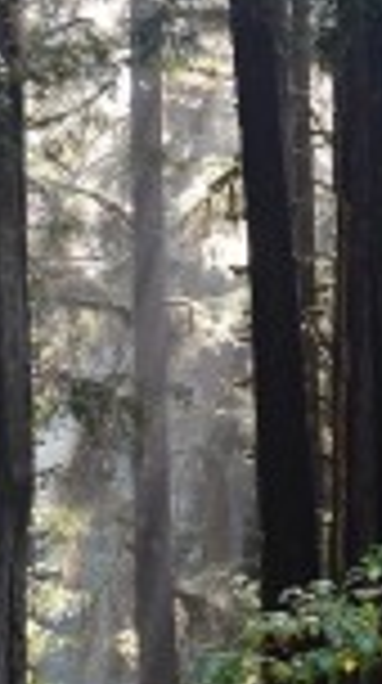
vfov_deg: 13.0
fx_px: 2966
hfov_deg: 7.4
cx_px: 117
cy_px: 50
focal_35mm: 164
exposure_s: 1/80
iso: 2000
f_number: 7.1
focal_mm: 44
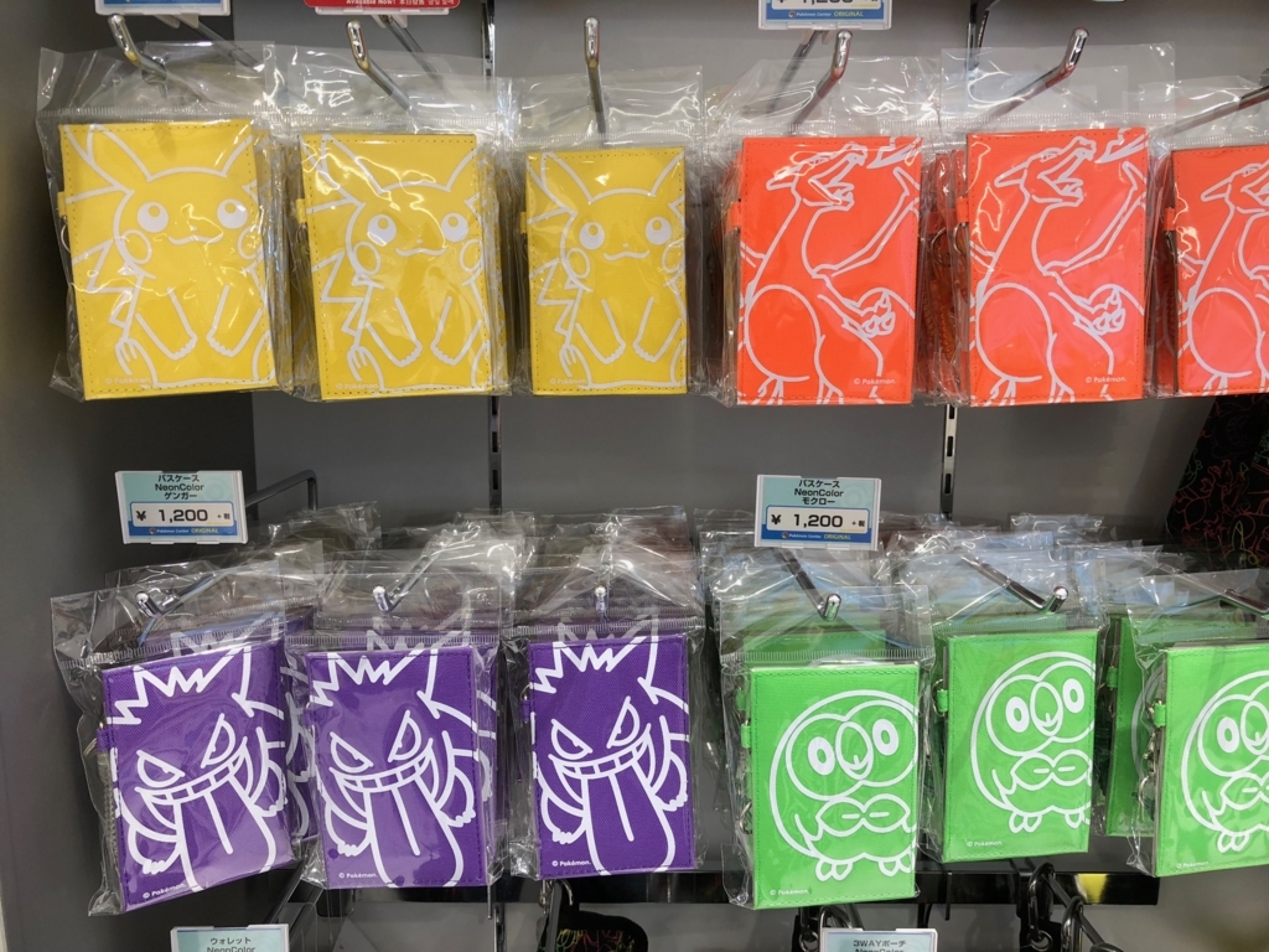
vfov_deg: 49.7
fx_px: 1026
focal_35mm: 28
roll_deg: +0.1
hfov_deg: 63.4
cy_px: 476
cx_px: 634
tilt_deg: -9.5
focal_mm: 4
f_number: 1.8
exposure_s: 1/50
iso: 32
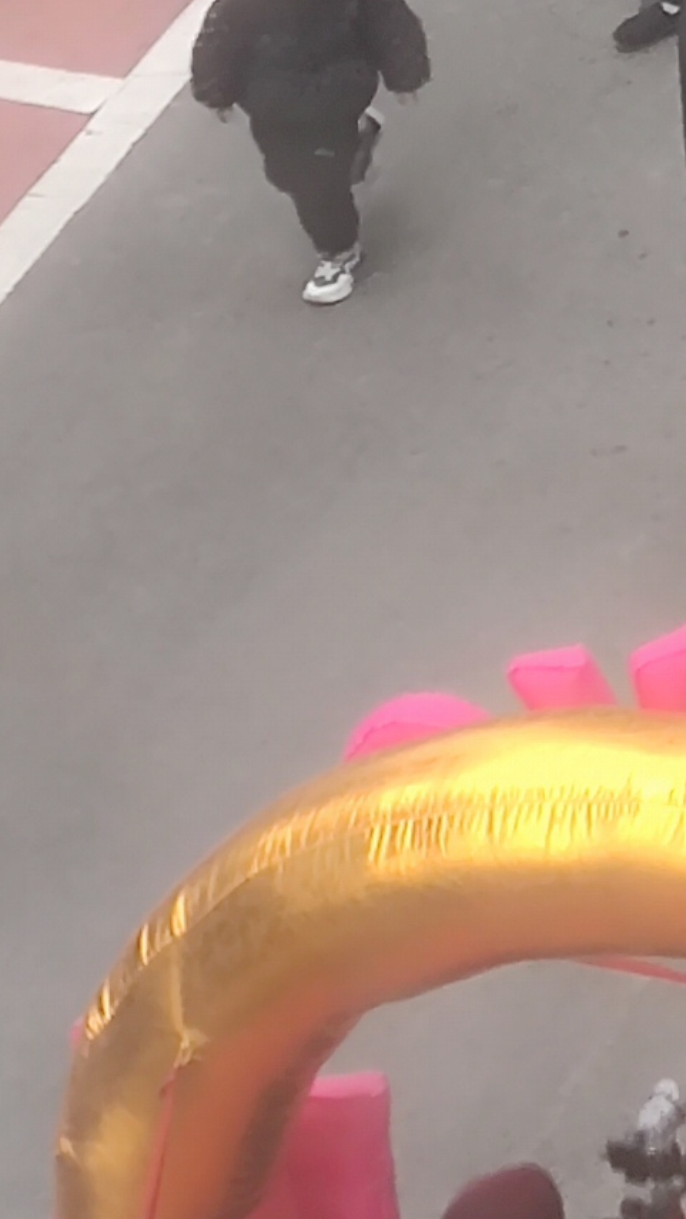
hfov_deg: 3.2
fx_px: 12028
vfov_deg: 5.7
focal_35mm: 372
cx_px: 1770
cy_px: -883
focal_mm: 8.16
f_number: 2
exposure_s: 1/264
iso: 50
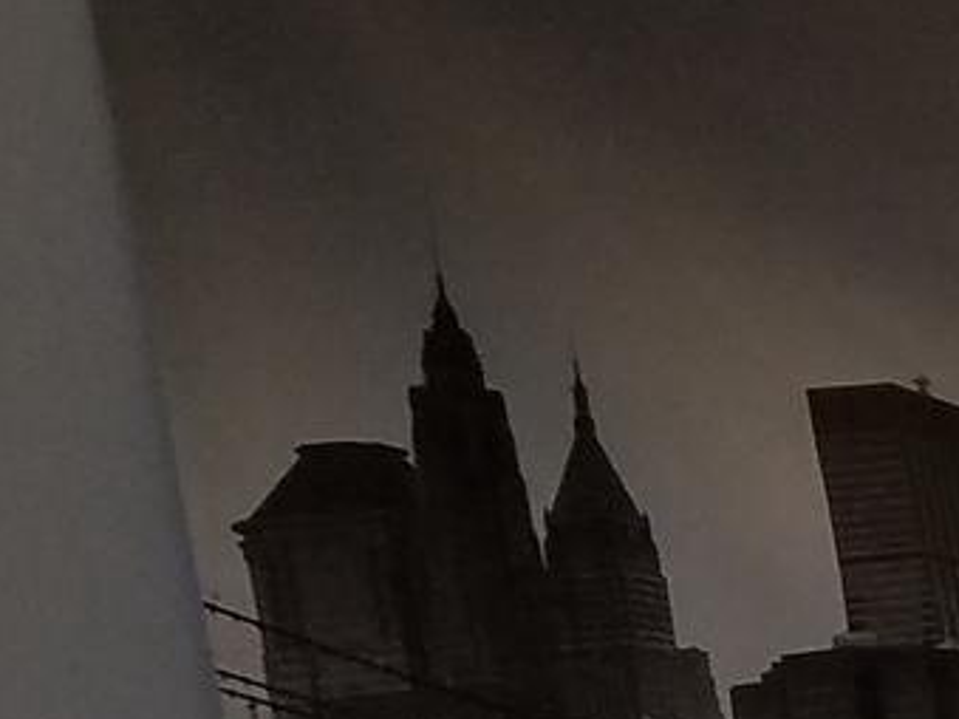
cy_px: 1574
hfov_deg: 10.3
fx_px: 4348
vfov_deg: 8.8
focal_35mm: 157
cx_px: 2529
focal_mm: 4.2
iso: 100
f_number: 1.7
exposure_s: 1/24
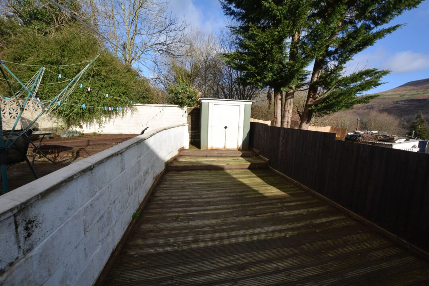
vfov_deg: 77.3
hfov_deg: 100.4
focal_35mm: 15
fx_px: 179
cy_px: 143
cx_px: 214
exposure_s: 1/250
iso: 125
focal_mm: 10
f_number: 8
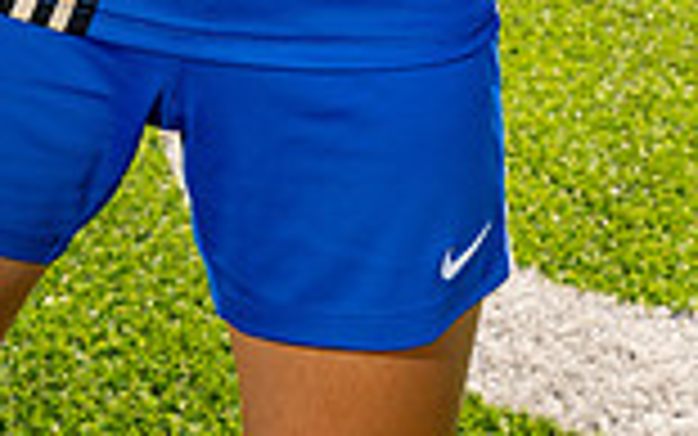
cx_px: 243
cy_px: -566
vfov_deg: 8.7
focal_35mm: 139
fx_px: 2645
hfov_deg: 15.0
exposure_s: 1/250
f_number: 10
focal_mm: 47
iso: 320
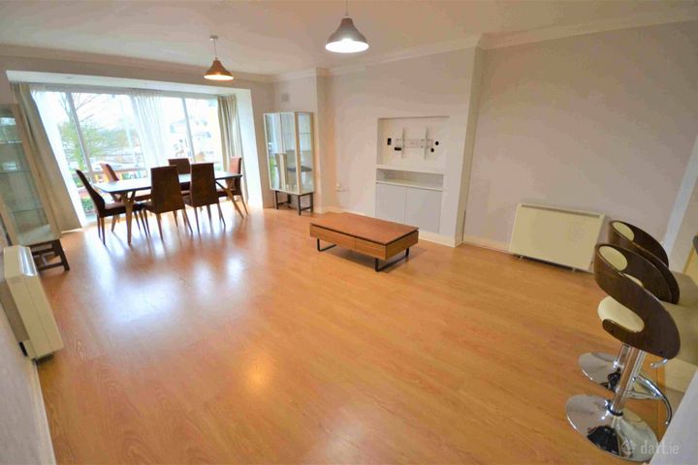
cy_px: 232
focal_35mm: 15
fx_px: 291
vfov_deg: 77.3
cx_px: 349
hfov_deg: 100.4
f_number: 4
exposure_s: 1/50
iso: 800
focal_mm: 10
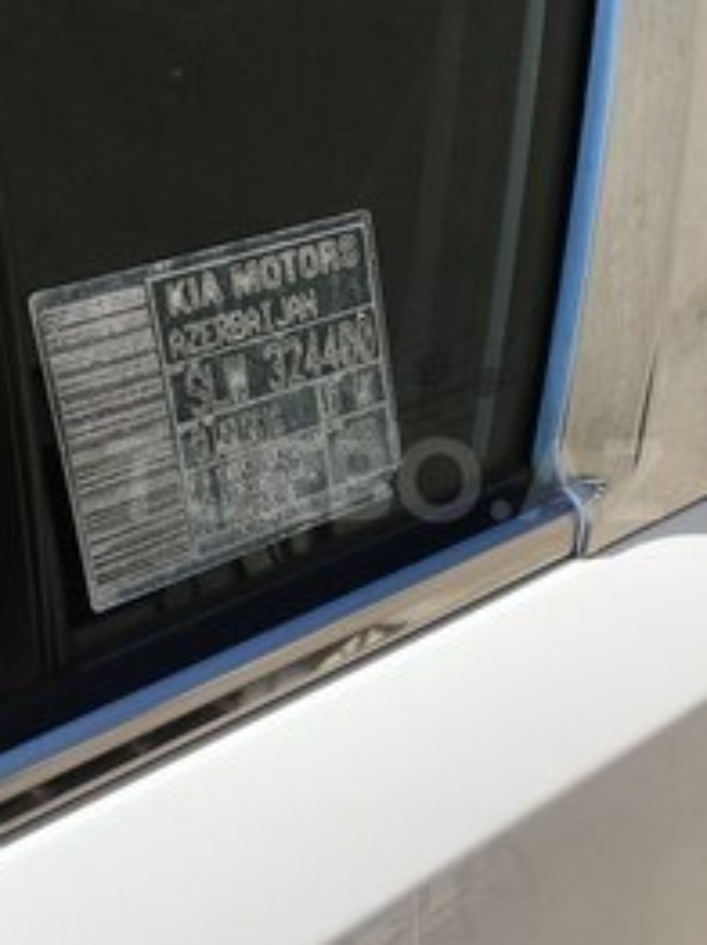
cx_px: 386
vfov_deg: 35.0
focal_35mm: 55
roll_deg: -2.9
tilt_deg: -33.4
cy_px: 480
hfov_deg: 26.5
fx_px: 1500
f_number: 2.2
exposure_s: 1/1832
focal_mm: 4.15
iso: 25
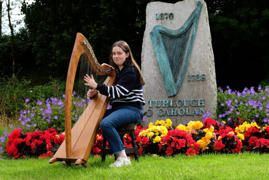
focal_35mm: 139
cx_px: 154
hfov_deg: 14.7
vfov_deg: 9.9
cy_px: 84
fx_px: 1039
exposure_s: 1/320
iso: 800
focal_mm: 80.4
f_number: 11
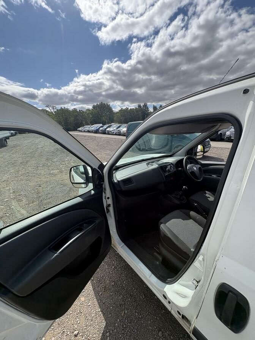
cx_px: 128
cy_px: 170
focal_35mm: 14
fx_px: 138
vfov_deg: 102.1
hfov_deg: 85.7
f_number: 2.2
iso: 40
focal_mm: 2.22
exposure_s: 1/944
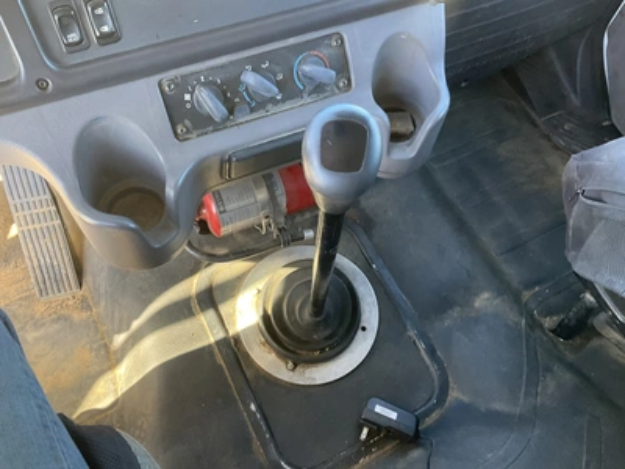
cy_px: 234
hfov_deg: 61.7
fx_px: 524
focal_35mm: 29
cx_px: 312
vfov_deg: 48.2
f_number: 1.8
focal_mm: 3
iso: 100
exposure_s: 1/60
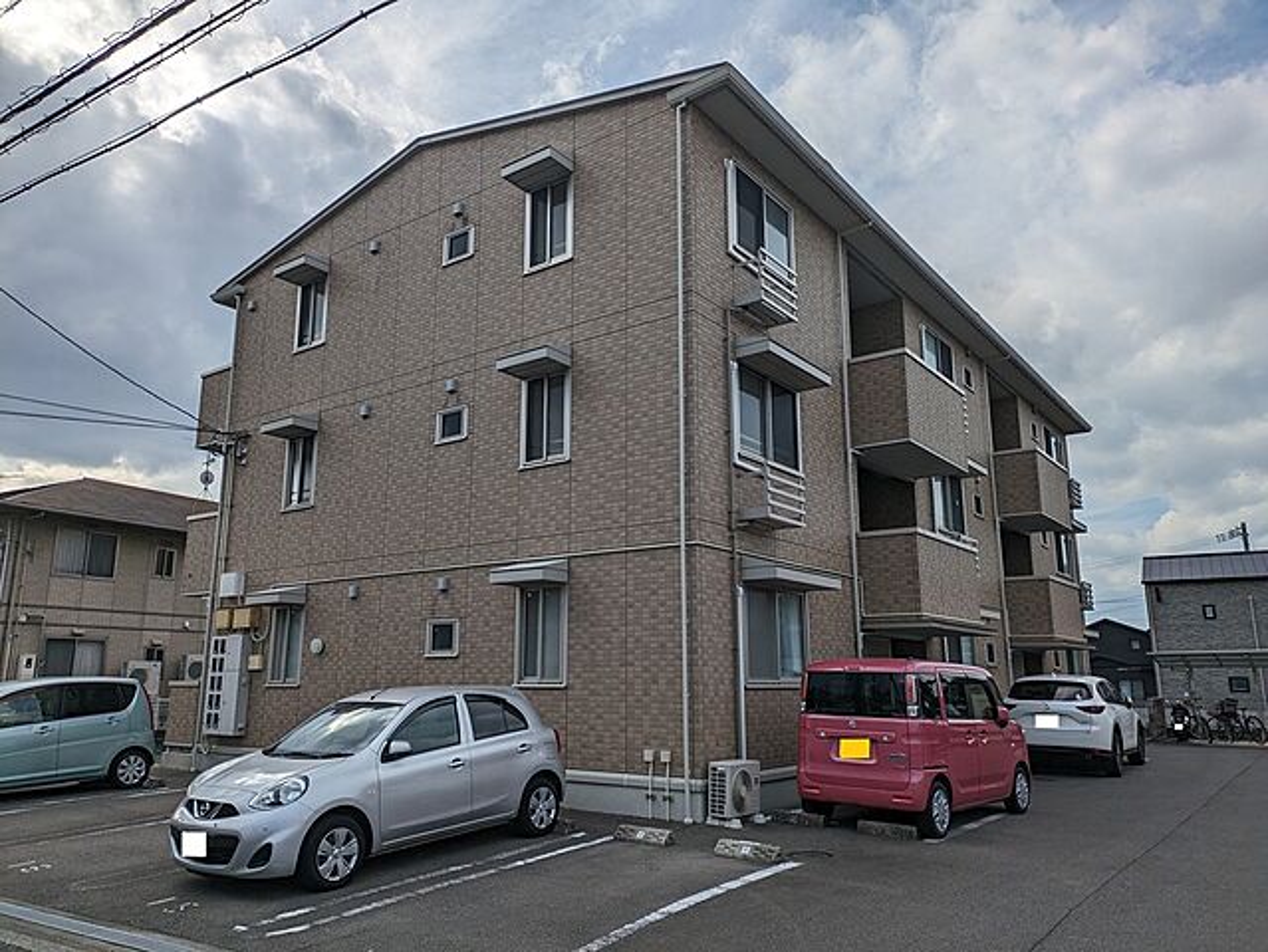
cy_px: 476
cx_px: 634
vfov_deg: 54.9
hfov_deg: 69.4
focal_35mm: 25
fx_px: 916
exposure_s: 1/3559
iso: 45
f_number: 1.89
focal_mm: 5.43
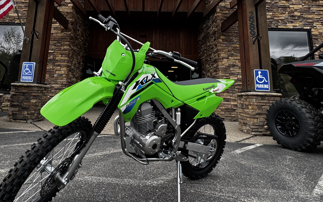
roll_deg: -1.5
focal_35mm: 24
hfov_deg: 74.0
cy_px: 59
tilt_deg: +10.2
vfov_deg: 49.7
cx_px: 130
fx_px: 211
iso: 40
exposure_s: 1/407
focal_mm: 2.22
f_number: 2.2
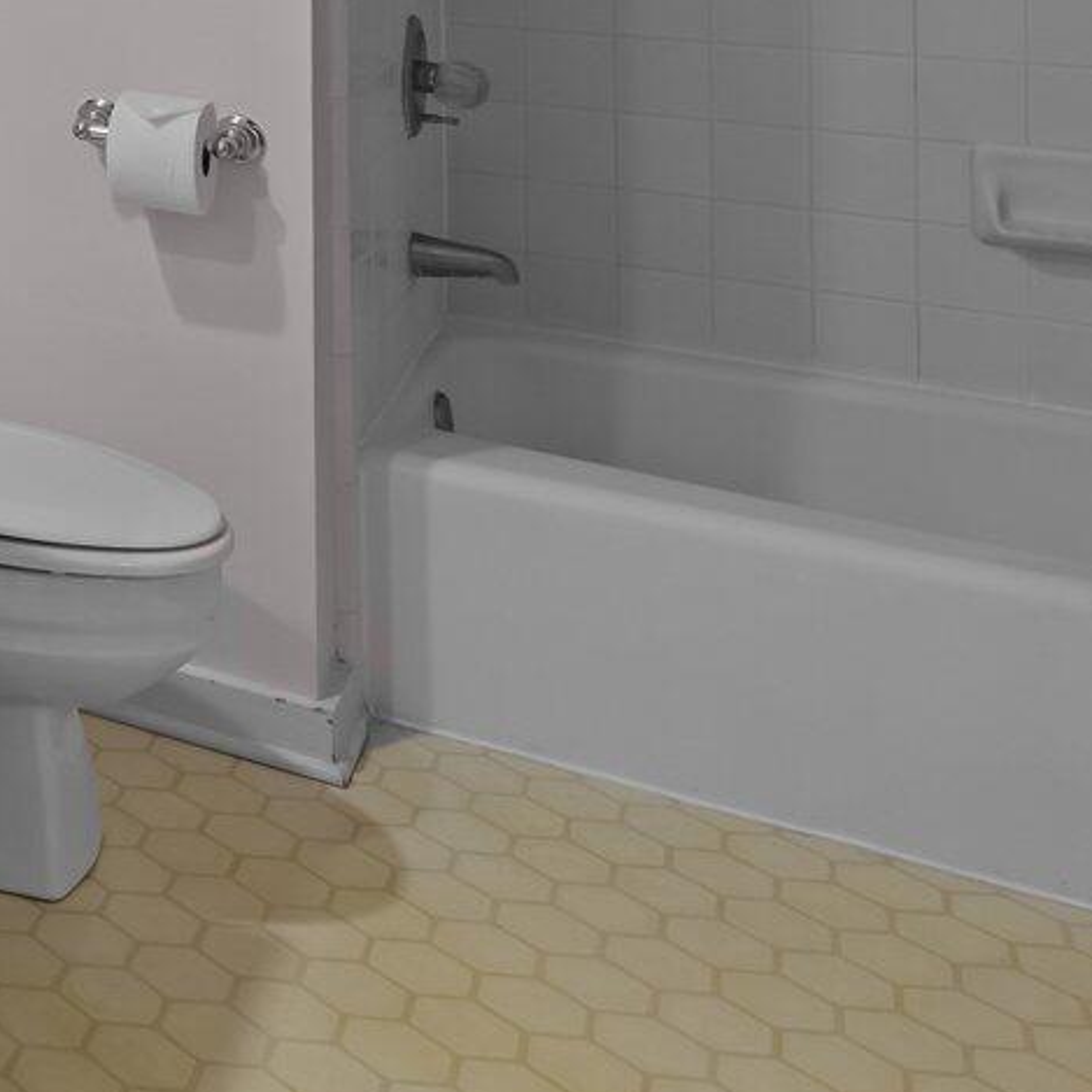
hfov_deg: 23.6
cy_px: -227
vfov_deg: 28.4
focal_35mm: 52
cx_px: -680
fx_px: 1856
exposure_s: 1/5
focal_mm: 14
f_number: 9
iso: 400
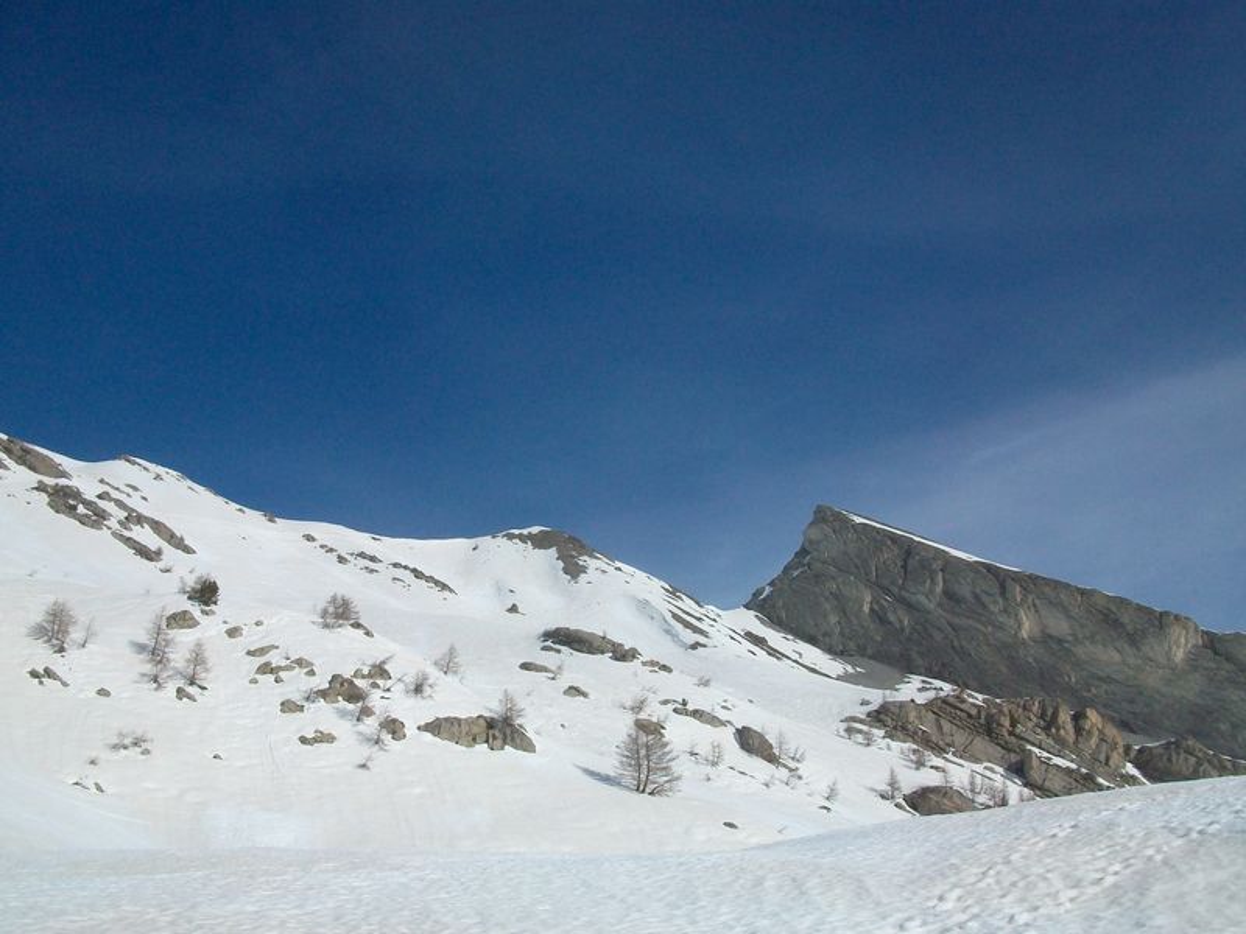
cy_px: 467
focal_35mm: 34
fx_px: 1224
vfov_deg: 41.8
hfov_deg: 54.0
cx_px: 623
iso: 80
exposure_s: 1/1401
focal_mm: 5.7
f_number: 5.5
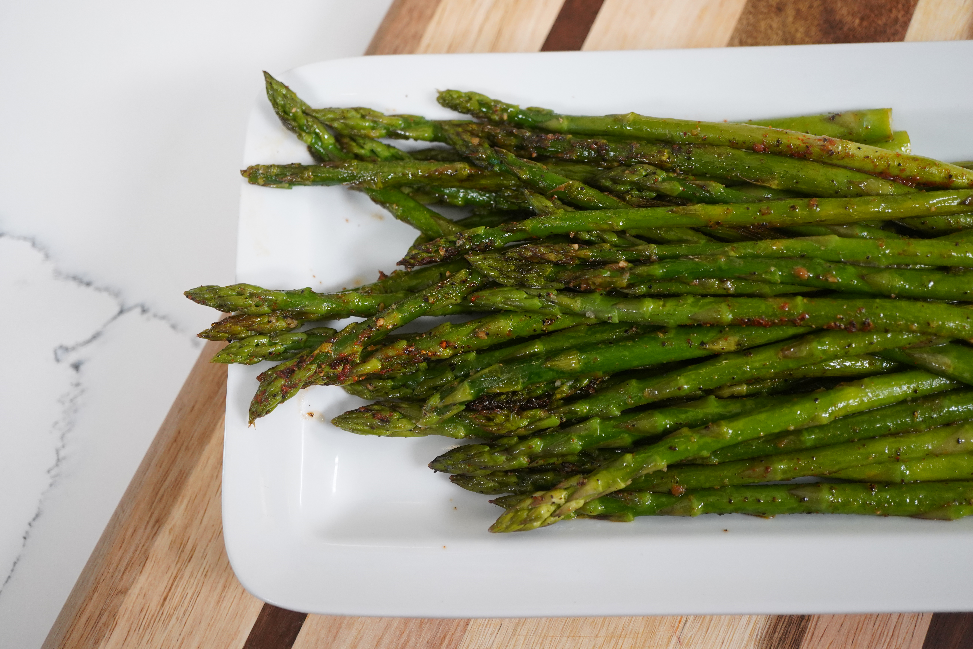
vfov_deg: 29.9
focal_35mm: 45
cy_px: 324
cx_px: 486
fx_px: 1216
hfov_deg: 43.6
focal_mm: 30
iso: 1250
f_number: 4
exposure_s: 1/160
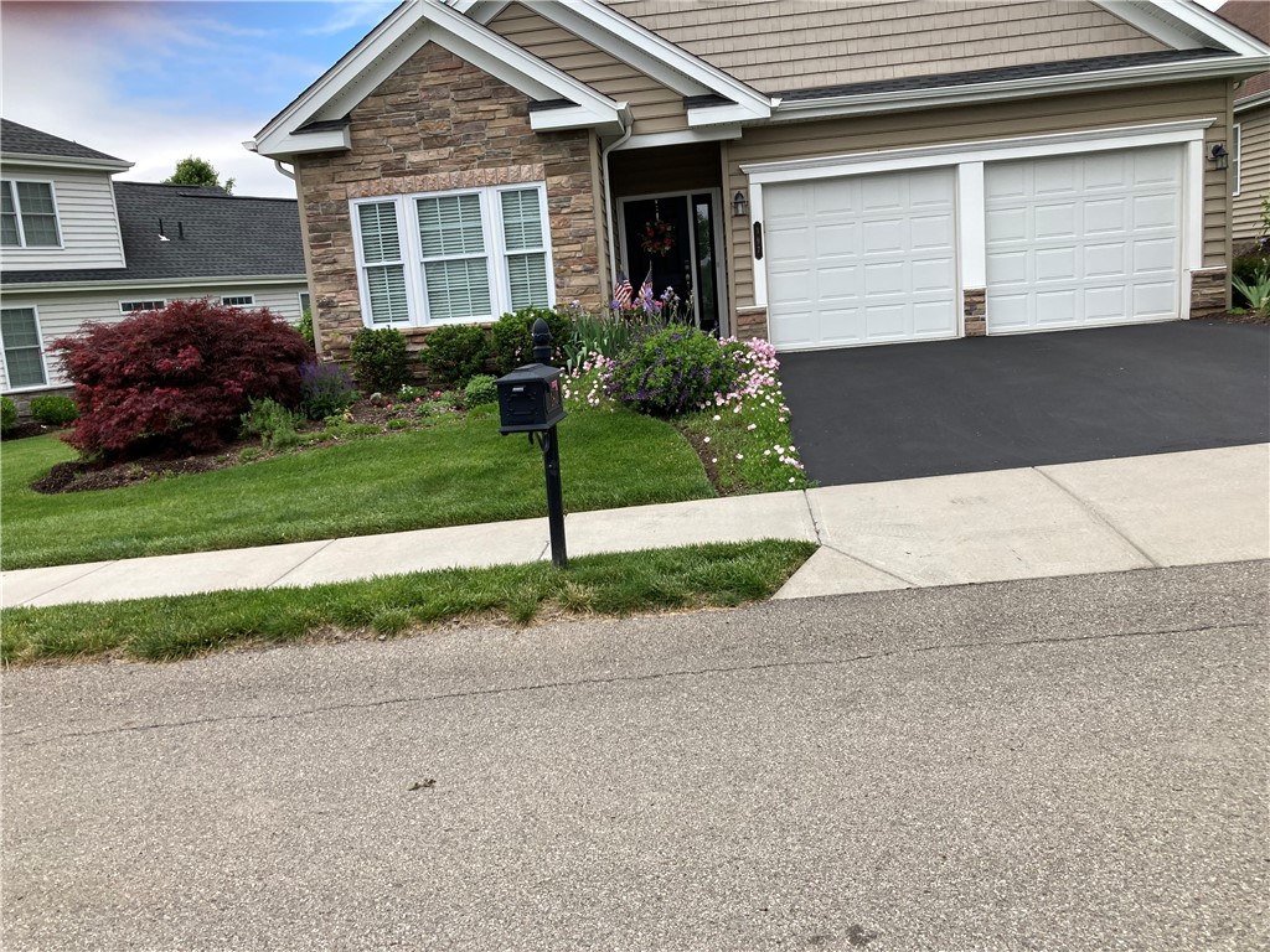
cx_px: 635
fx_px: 1027
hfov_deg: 63.4
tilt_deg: -9.8
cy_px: 476
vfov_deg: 49.7
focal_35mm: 28
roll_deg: +4.1
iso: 20
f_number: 1.8
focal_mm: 3.99
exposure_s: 1/1517
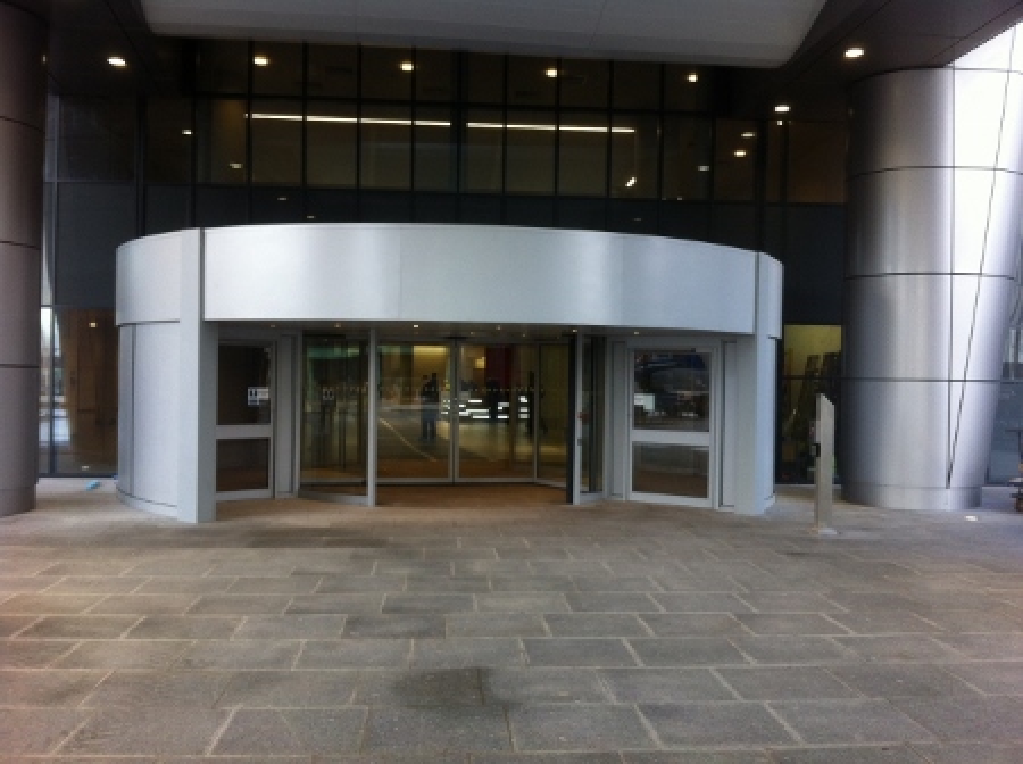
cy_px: 382
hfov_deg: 52.7
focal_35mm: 35
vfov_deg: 40.6
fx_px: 1033
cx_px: 512
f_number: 2.8
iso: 100
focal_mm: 3.85
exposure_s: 1/60
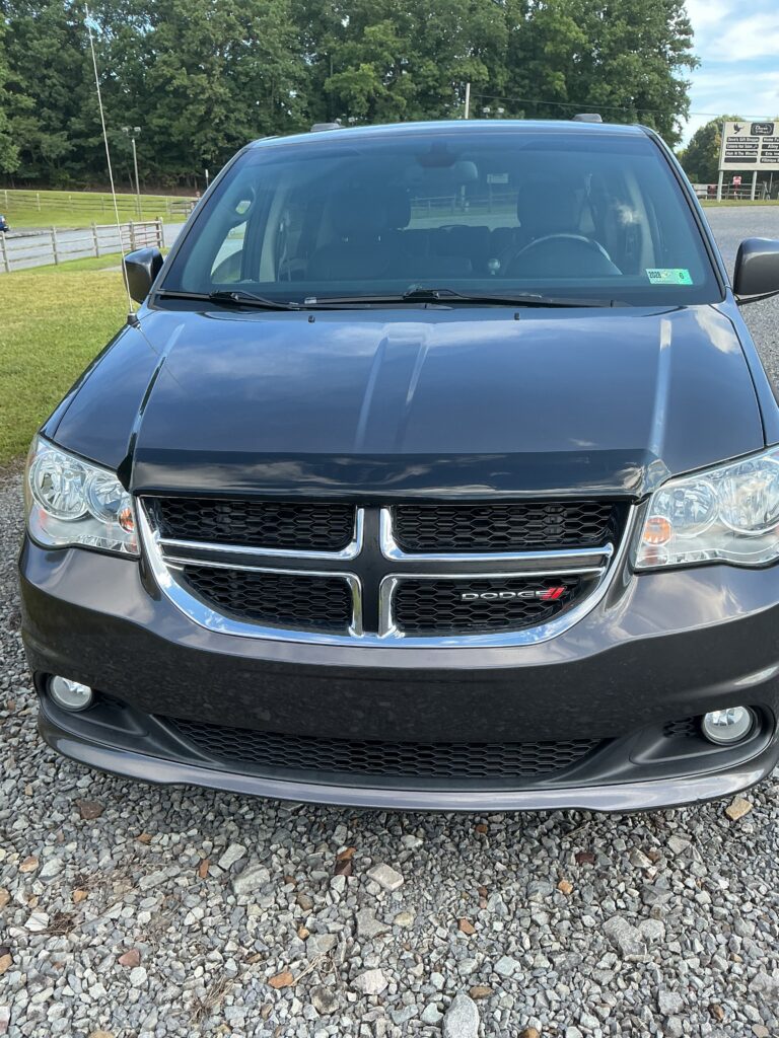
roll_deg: -1.4
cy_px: 519
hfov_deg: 48.2
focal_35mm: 29
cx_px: 390
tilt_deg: -21.1
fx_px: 870
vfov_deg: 61.7
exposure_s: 1/348
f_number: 1.8
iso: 25
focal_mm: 3
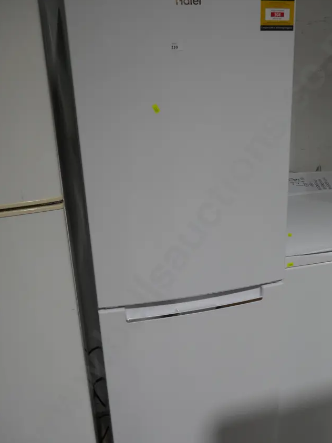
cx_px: 195
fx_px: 435
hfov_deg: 41.6
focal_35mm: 34
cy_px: 232
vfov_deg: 53.9
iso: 200
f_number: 3.5
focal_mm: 14
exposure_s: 1/125
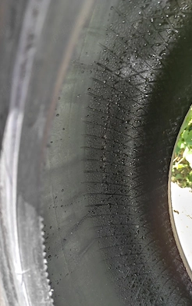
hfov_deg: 46.1
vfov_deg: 68.4
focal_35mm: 27
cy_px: 153
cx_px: 92
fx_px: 226
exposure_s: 1/50
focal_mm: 5.43
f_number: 1.89
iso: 236
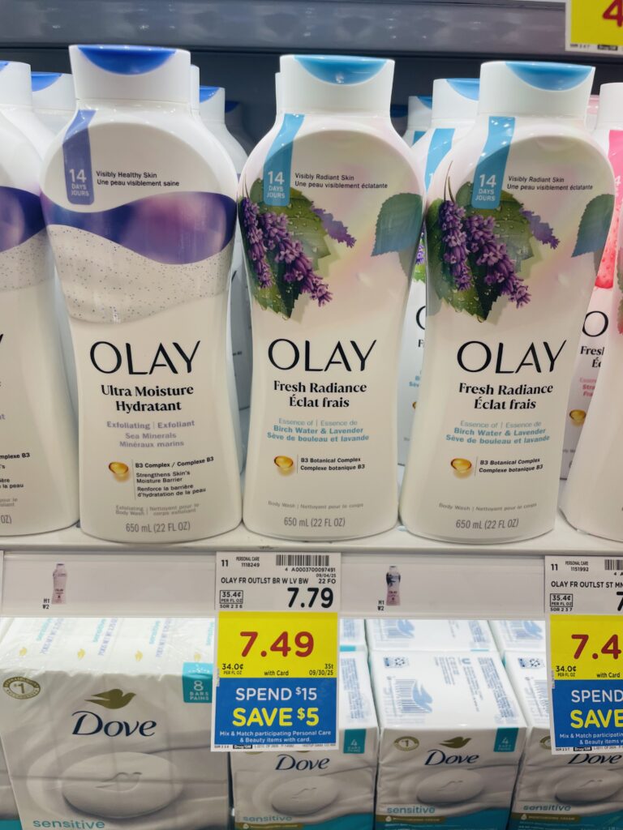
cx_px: 312
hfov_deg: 53.1
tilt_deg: -23.2
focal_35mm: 26
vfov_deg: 67.3
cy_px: 415
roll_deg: -0.4
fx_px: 624
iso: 32
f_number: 1.6
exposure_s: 1/120
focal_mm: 4.2
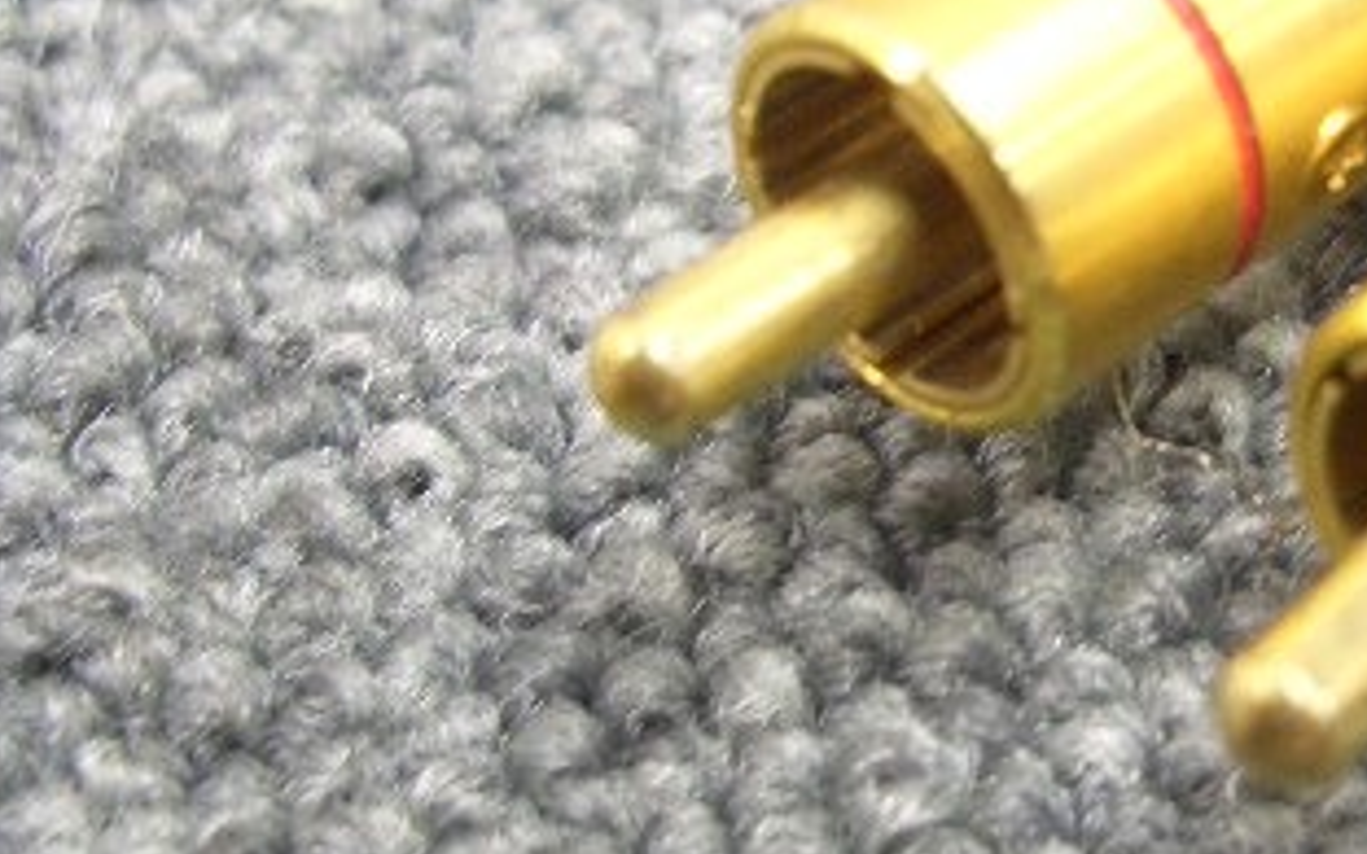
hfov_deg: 26.4
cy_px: 311
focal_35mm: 76
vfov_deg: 17.1
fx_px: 2831
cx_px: 1179
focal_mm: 5.8
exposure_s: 1/10
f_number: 2.6
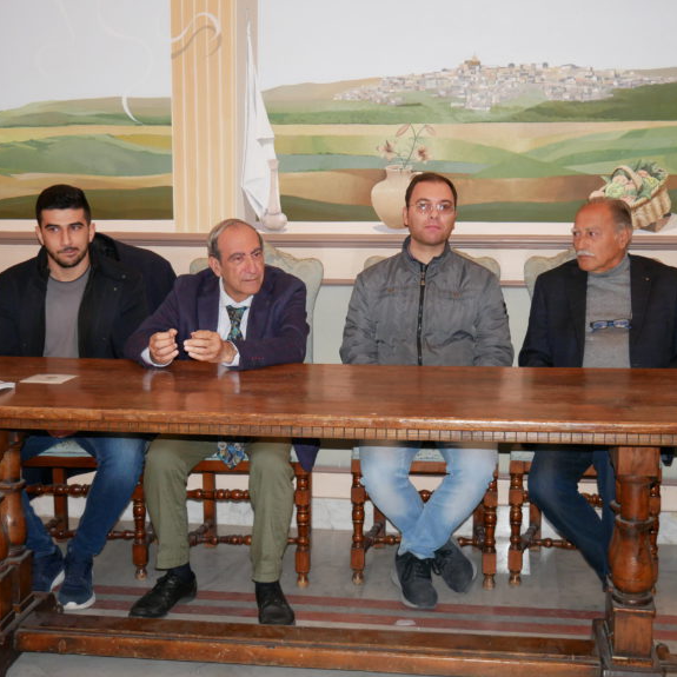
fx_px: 1151
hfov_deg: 32.8
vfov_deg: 32.8
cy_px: 338
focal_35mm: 52
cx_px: 331
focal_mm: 22
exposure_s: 1/60
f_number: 4.2
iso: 1250
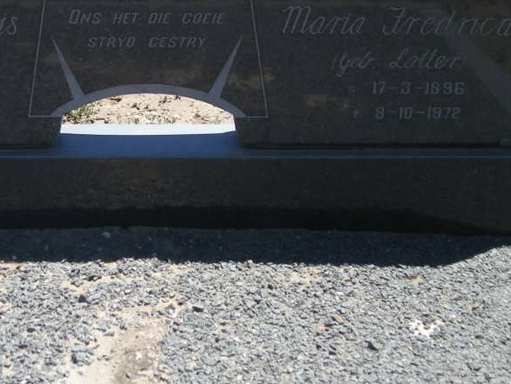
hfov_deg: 26.6
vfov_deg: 20.3
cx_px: 117
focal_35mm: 72
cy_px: 96
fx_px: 1064
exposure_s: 1/142
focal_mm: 5.7
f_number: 5.7
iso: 50
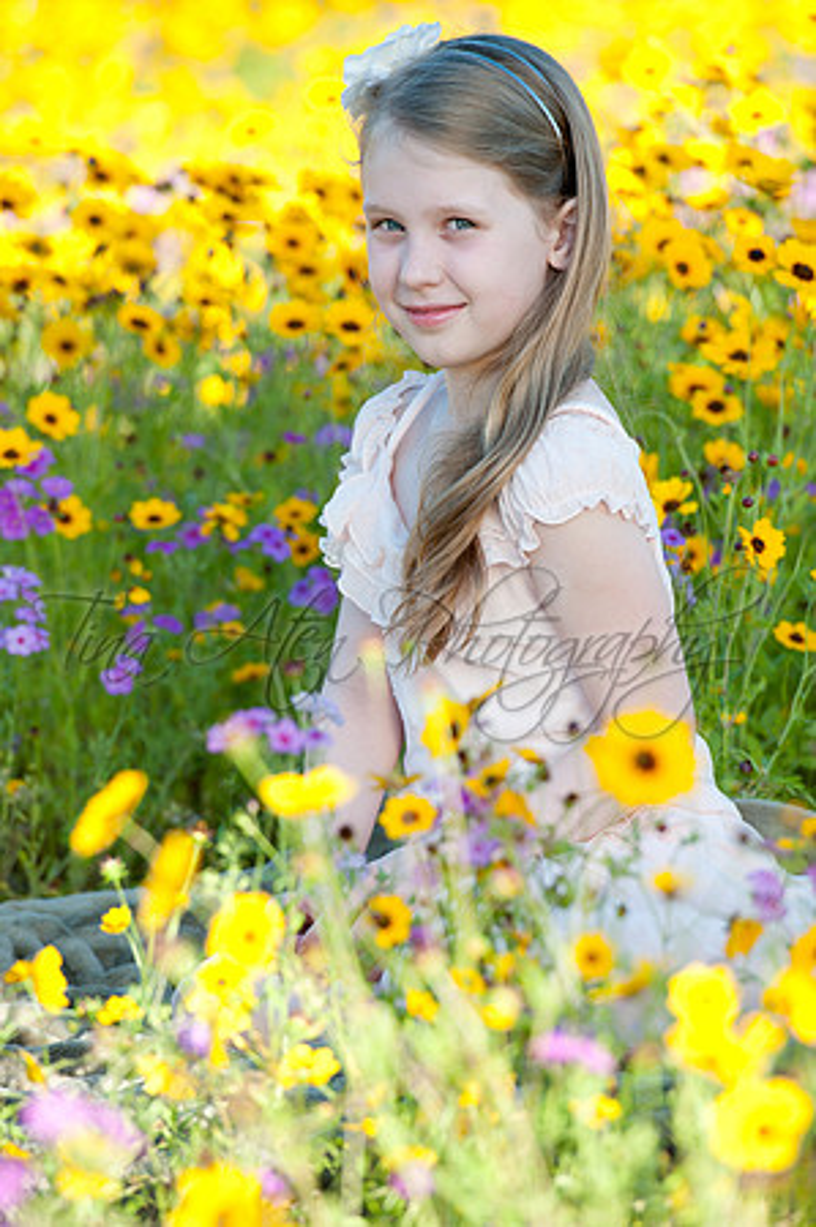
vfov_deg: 10.3
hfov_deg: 6.9
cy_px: 614
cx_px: 408
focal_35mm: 200
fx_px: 6815
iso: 800
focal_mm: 200
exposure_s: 1/1000
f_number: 4.5
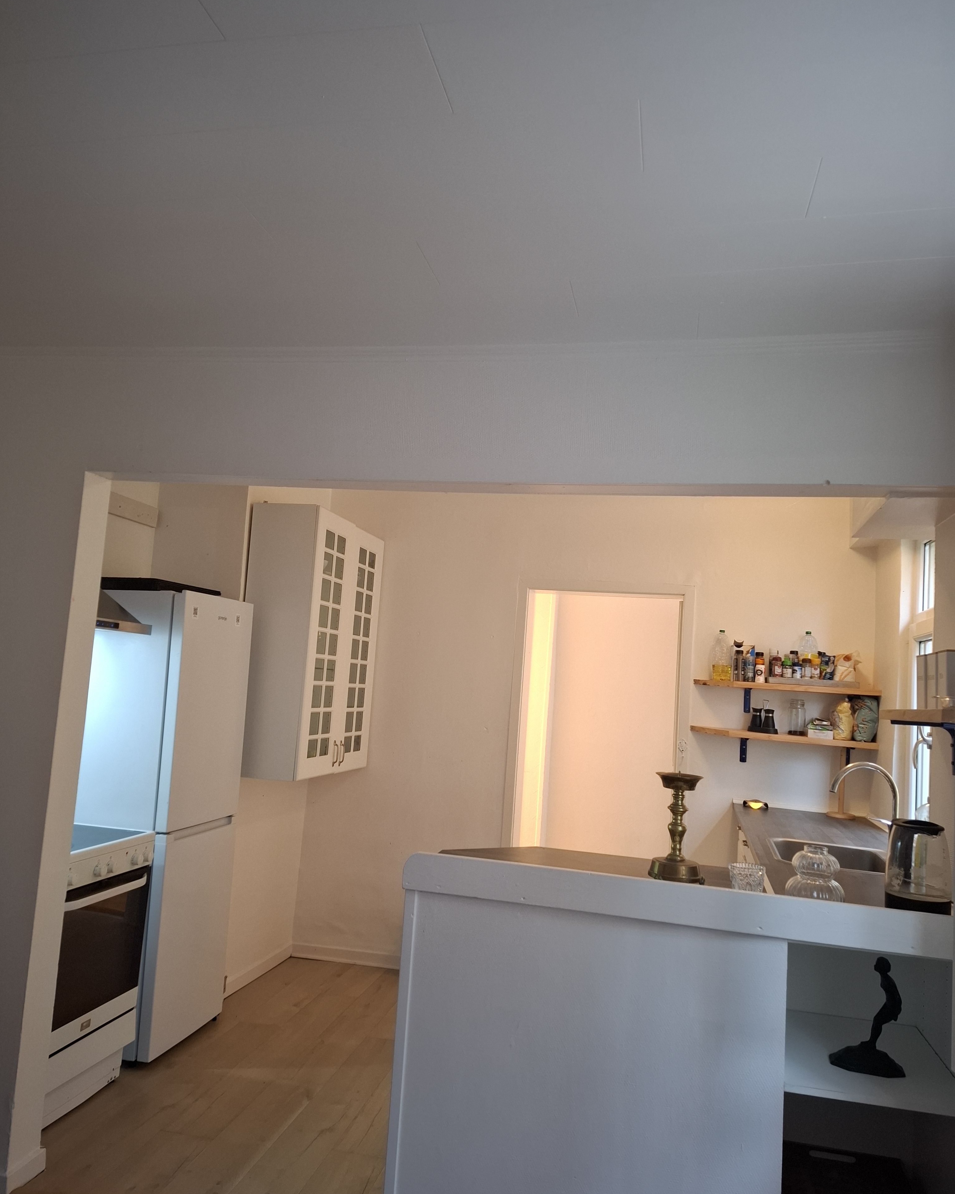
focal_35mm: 24
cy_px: 615
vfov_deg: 70.3
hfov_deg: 58.8
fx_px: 848
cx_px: 477
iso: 250
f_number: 1.8
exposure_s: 1/33
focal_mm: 5.54
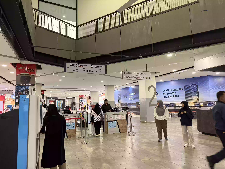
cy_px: 84
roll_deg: +2.2
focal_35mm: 24
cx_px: 112
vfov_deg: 56.8
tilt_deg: +6.6
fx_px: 156
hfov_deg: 71.6
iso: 250
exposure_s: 1/48
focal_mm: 6.76
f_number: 1.78
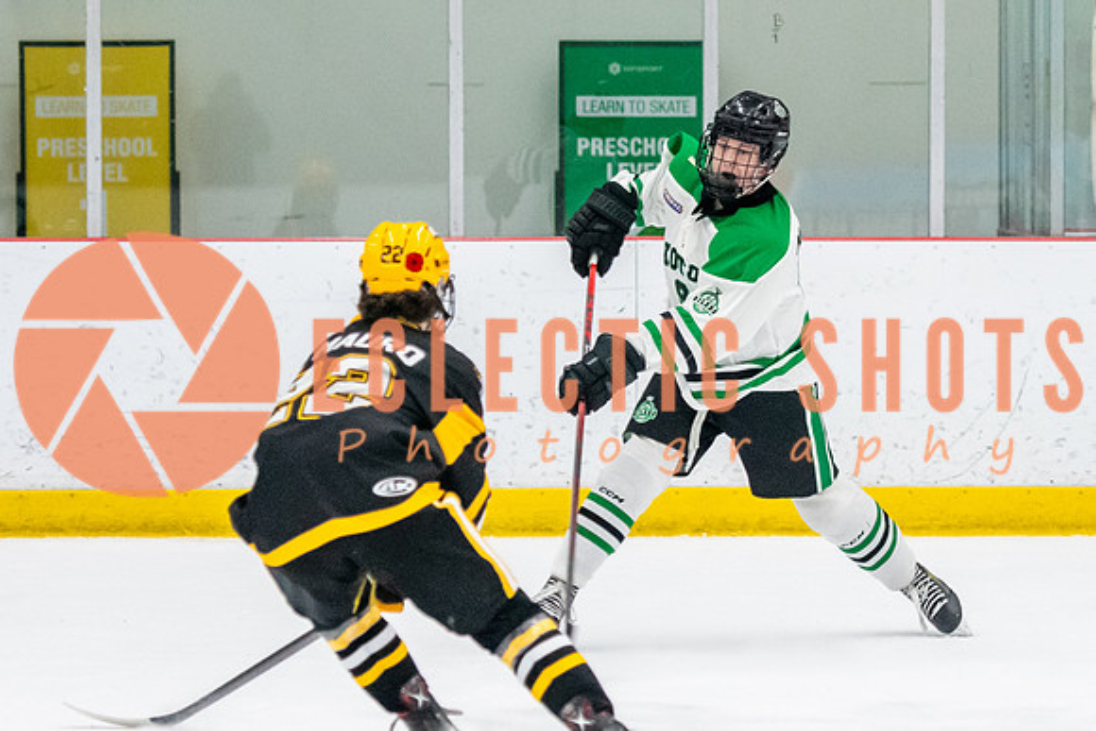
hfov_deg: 8.1
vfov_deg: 5.4
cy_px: 415
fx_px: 7765
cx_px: 751
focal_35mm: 255
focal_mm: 100
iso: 4000
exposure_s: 1/800
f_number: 2.8
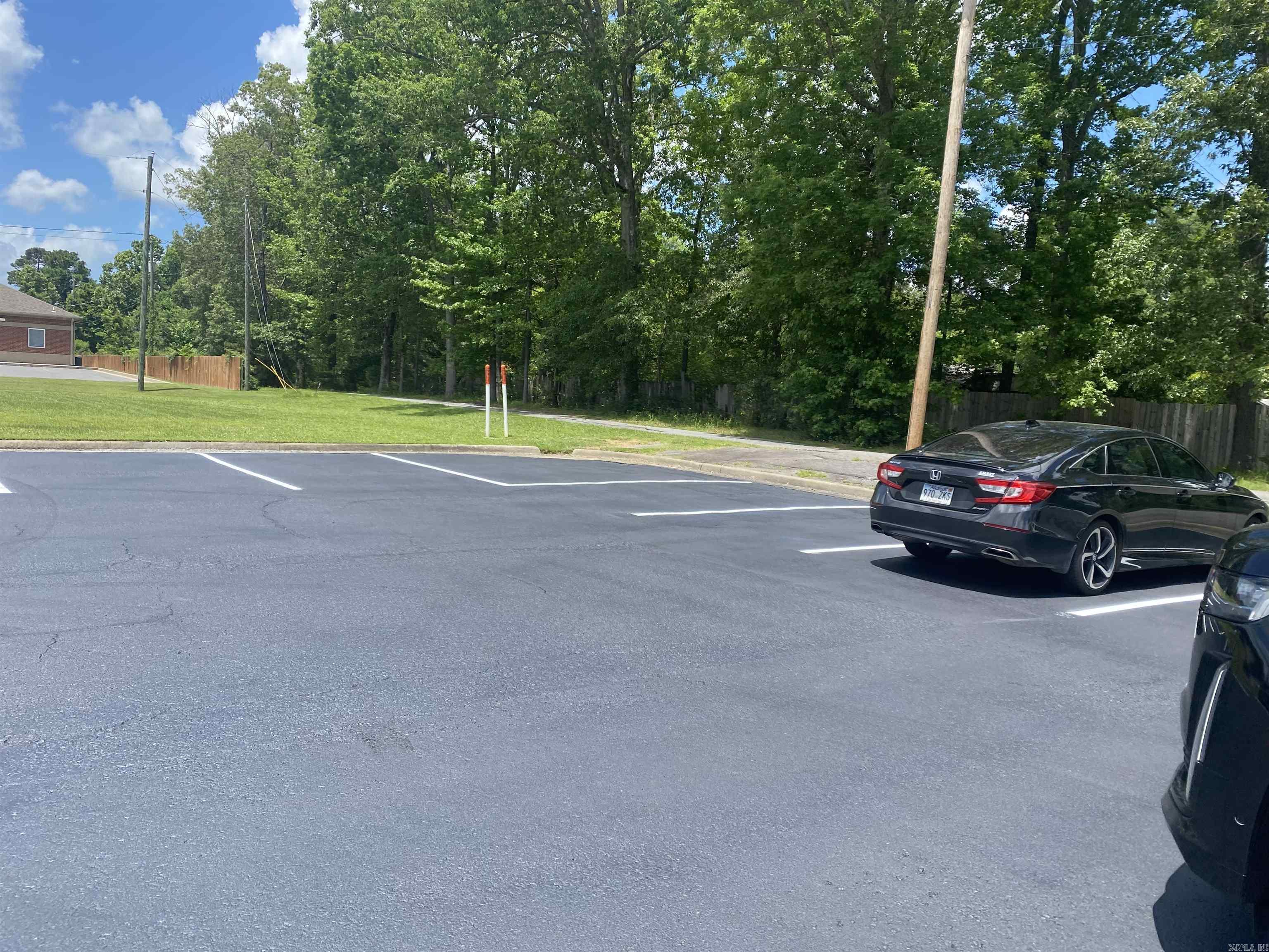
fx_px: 953
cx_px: 634
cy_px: 476
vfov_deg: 53.1
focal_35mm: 26
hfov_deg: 67.3
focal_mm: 4.25
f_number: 1.8
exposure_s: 1/1395
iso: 32
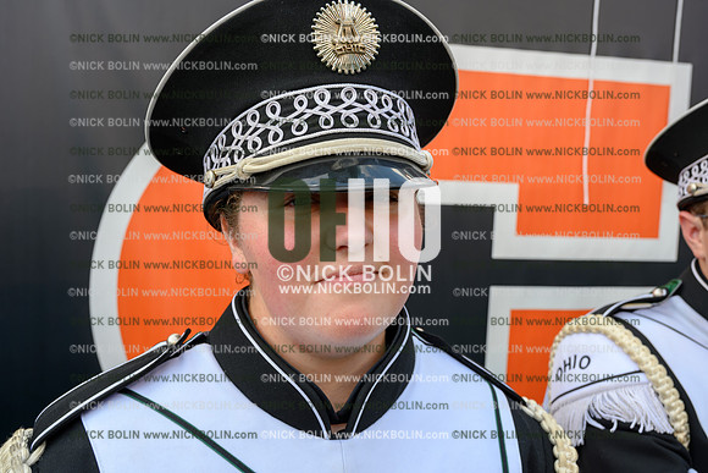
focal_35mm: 32
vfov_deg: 41.7
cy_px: 236
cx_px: 354
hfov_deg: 59.5
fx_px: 620
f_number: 7.1
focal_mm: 31.5
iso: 80
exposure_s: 1/60
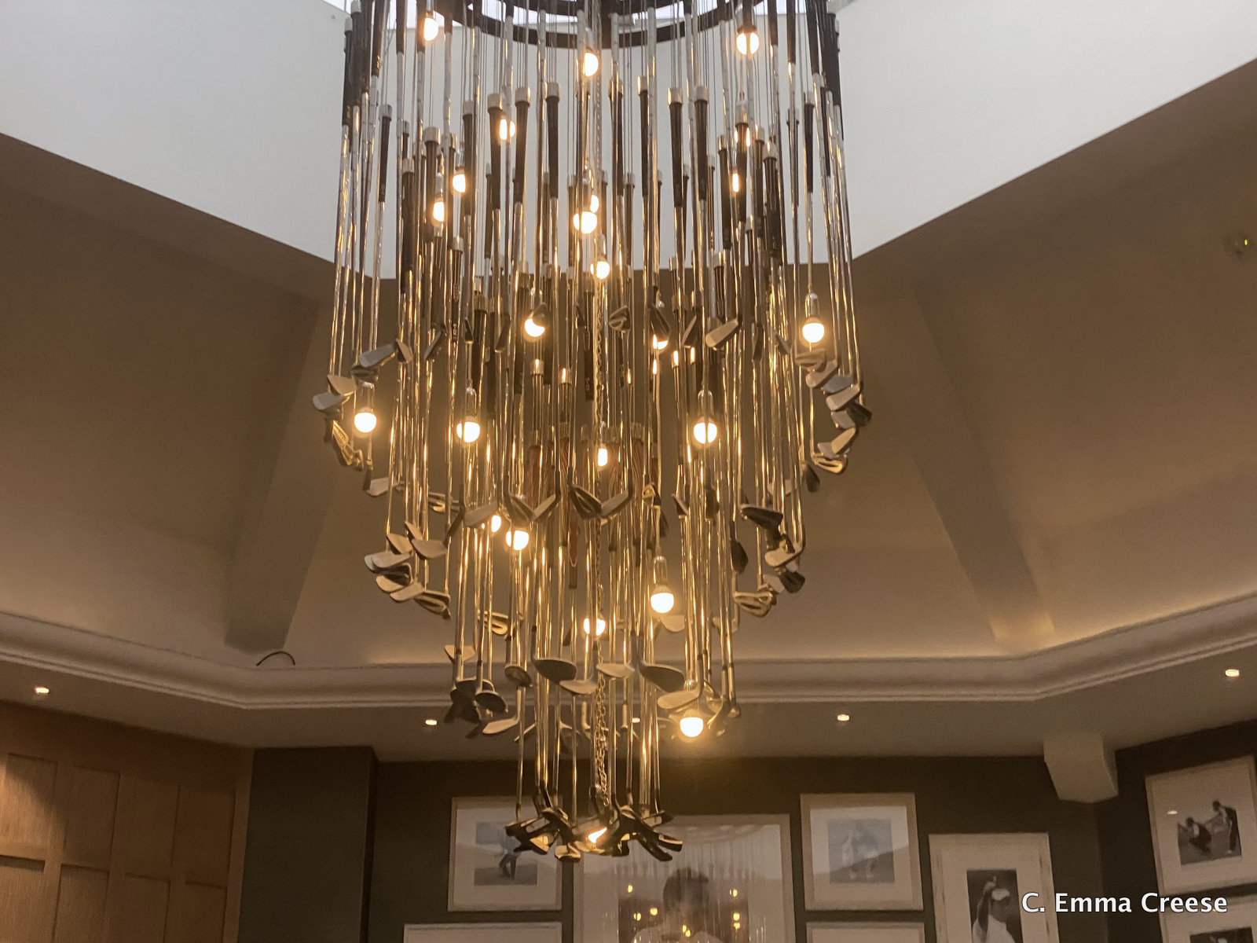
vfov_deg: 28.0
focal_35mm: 52
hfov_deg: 36.8
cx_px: 628
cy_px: 472
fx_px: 1888
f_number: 2
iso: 200
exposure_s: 1/50
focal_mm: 6
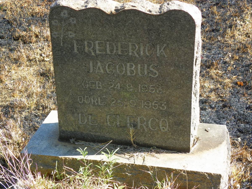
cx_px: 126
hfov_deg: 30.3
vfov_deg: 22.9
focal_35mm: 64
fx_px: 466
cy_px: 94
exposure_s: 1/125
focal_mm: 11.4
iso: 64
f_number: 3.5
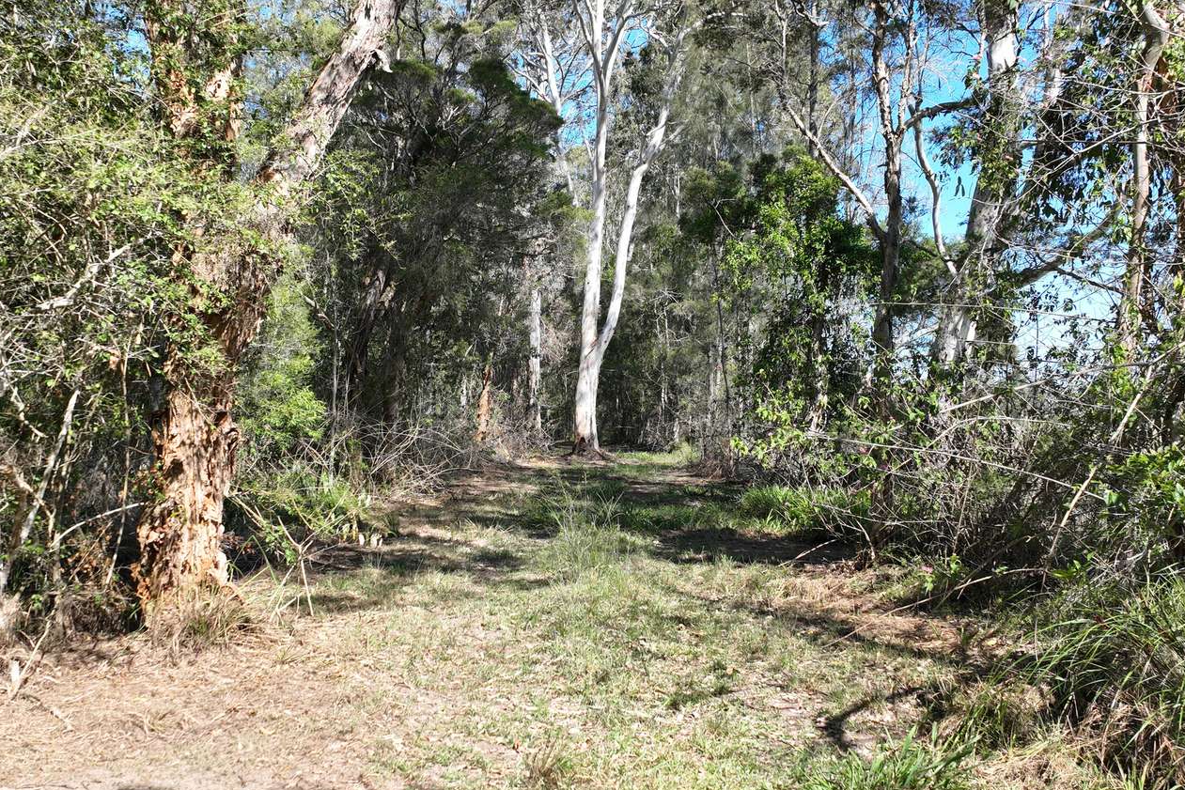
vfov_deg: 35.1
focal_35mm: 38
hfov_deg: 50.6
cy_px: 419
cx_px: 541
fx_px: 1251
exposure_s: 1/800
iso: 100
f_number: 2.8
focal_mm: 12.29
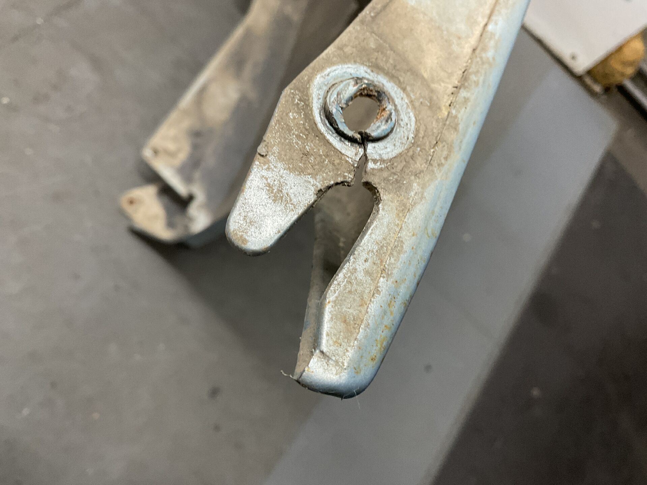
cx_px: 324
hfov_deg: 61.7
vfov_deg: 48.2
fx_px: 542
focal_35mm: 29
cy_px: 242
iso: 100
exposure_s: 1/50
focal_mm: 3
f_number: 1.8
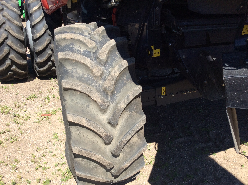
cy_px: 92
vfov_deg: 44.1
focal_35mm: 32
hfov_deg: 56.9
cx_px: 124
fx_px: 229
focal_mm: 3.3
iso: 32
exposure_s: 1/794
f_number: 2.4
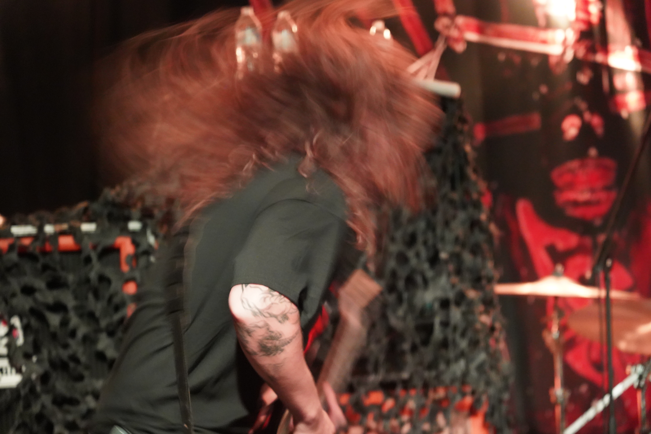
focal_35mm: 96
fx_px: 1736
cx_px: 326
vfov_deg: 14.3
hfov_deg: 21.2
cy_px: 217
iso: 12800
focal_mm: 96
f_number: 4
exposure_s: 1/20
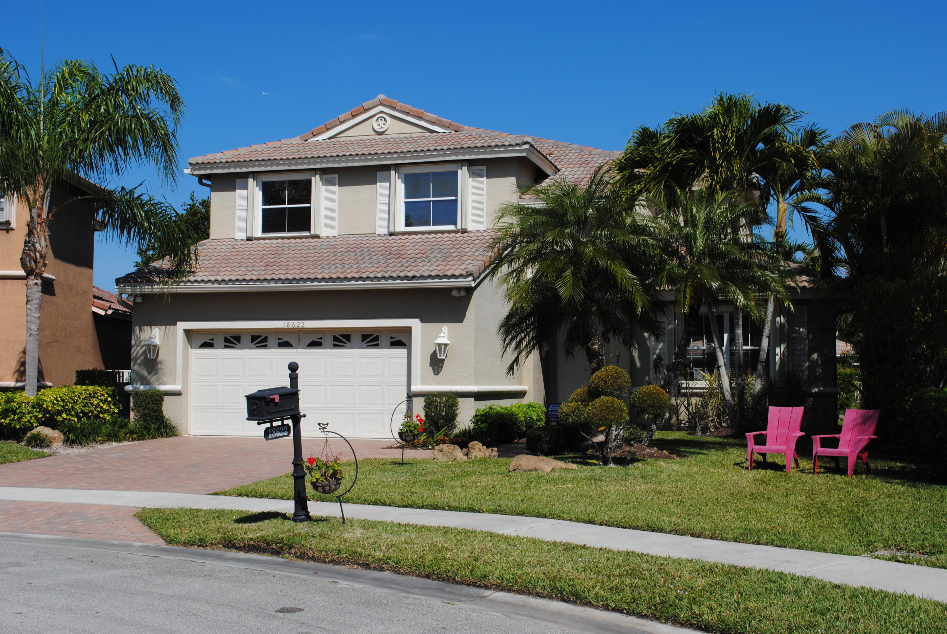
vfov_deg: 30.9
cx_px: 474
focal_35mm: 44
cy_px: 317
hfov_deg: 44.9
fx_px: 1146
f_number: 9
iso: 100
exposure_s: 1/320
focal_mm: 29
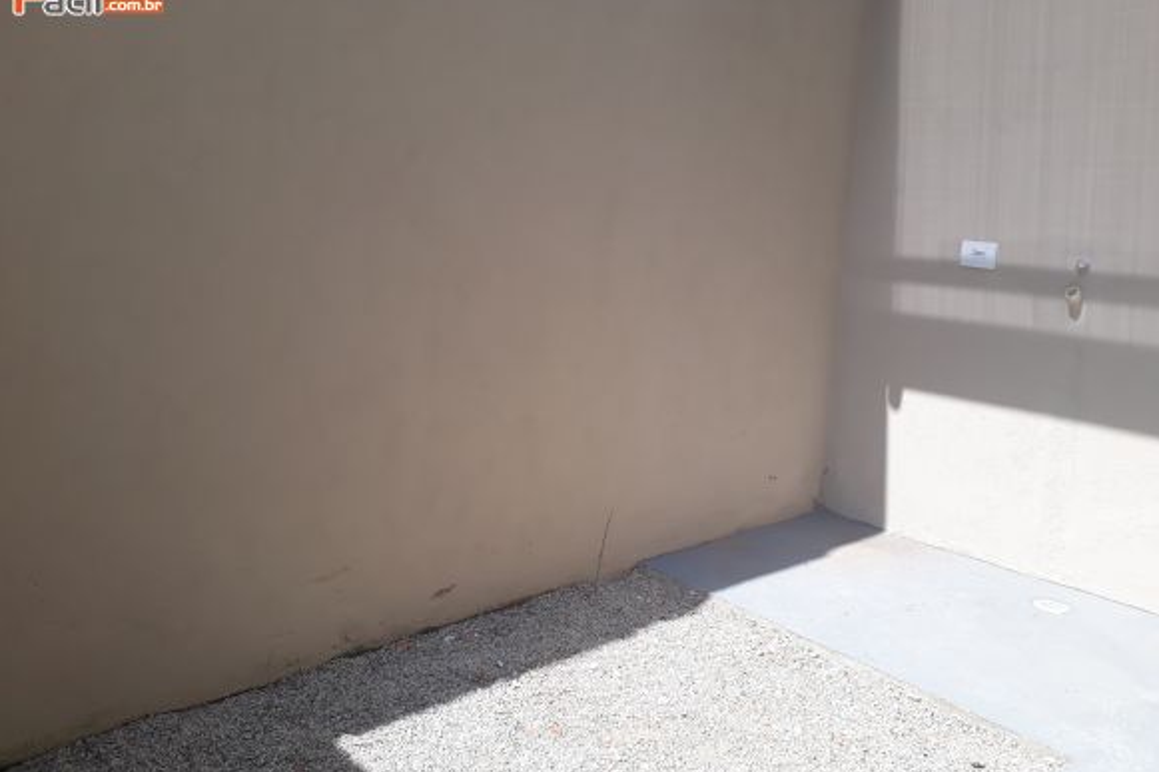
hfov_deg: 63.7
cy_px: 365
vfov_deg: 44.9
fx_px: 933
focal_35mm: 29
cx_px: 563
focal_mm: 3.6
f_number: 1.9
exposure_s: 1/780
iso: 40
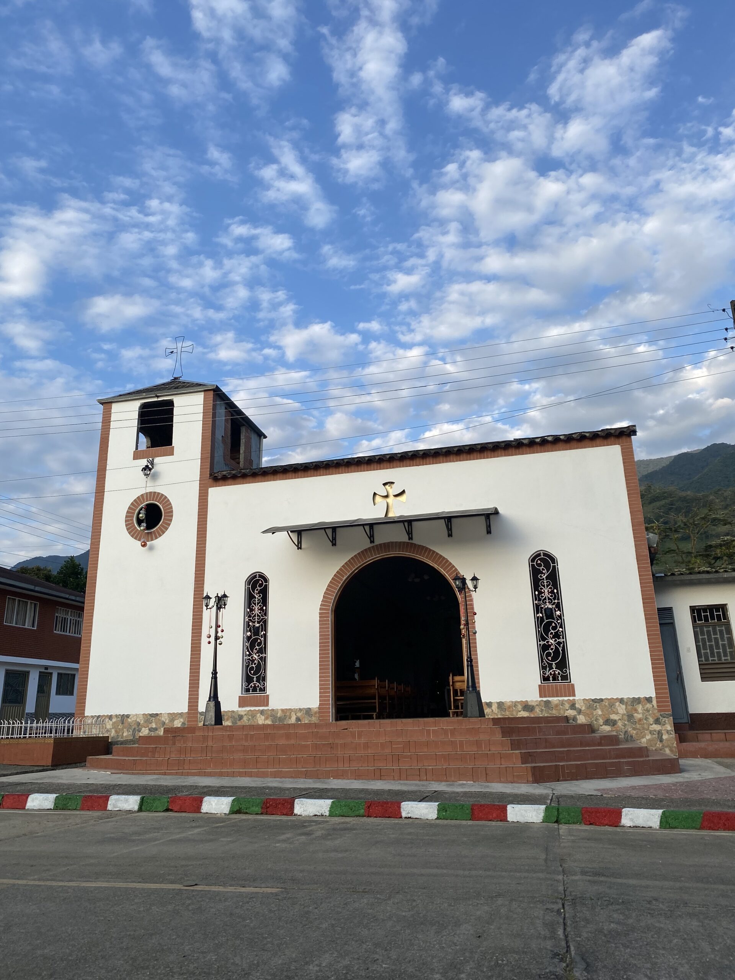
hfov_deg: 53.1
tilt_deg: +18.8
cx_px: 368
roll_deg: +2.0
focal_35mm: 26
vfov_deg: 67.3
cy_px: 490
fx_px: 736
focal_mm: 4.25
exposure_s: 1/1287
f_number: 1.8
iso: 32
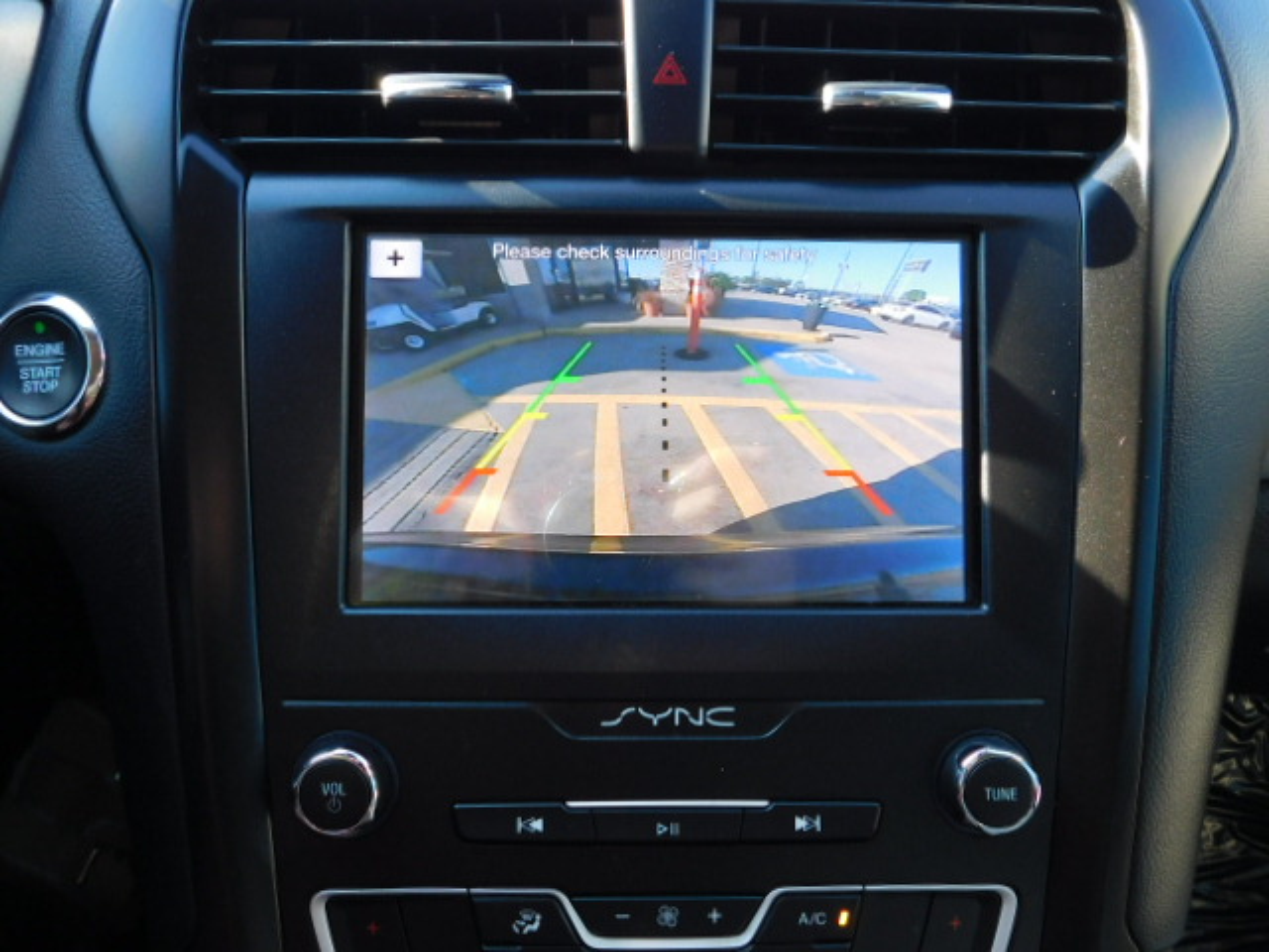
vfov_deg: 46.8
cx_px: 634
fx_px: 1100
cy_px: 476
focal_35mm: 30
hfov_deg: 60.0
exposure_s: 1/50
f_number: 3.2
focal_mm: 5.3
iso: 125
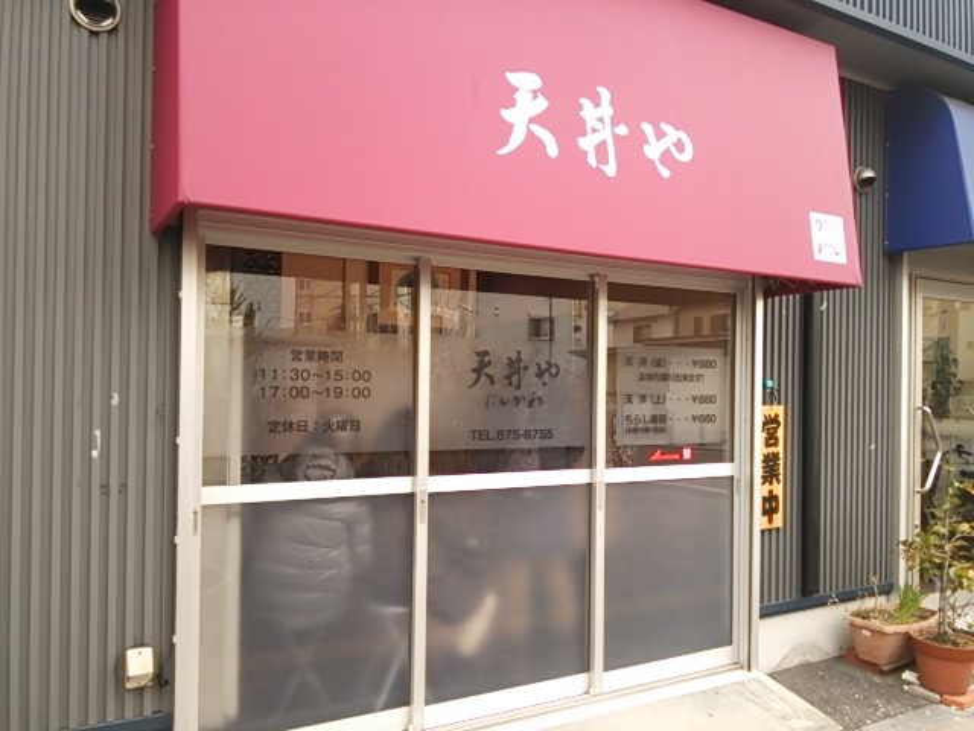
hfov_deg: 63.4
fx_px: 788
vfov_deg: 49.7
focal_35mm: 28
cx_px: 487
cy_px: 366
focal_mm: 4.21
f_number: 2.5
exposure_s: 1/60
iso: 40
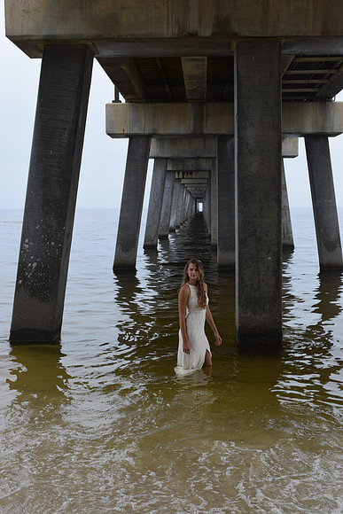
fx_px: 664
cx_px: 172
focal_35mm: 46
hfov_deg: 29.0
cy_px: 257
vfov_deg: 42.3
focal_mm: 31
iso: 220
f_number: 8
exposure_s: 1/250
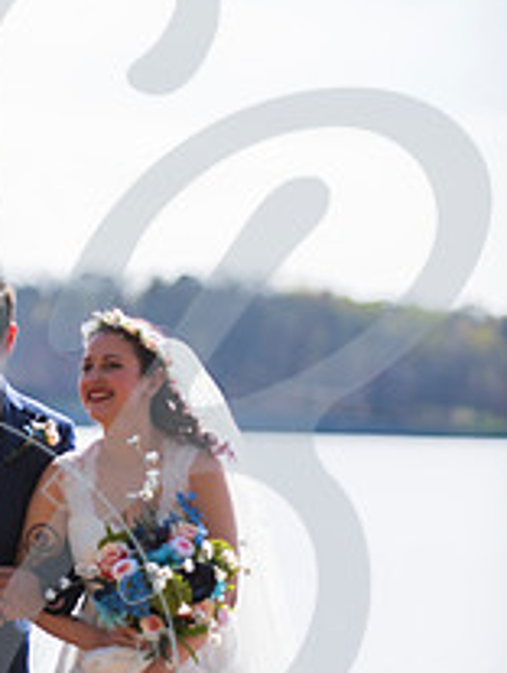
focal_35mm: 242
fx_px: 4711
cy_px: 452
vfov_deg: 8.2
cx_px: 26
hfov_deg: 6.1
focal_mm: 116
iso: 100
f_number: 2.8
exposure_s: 1/800
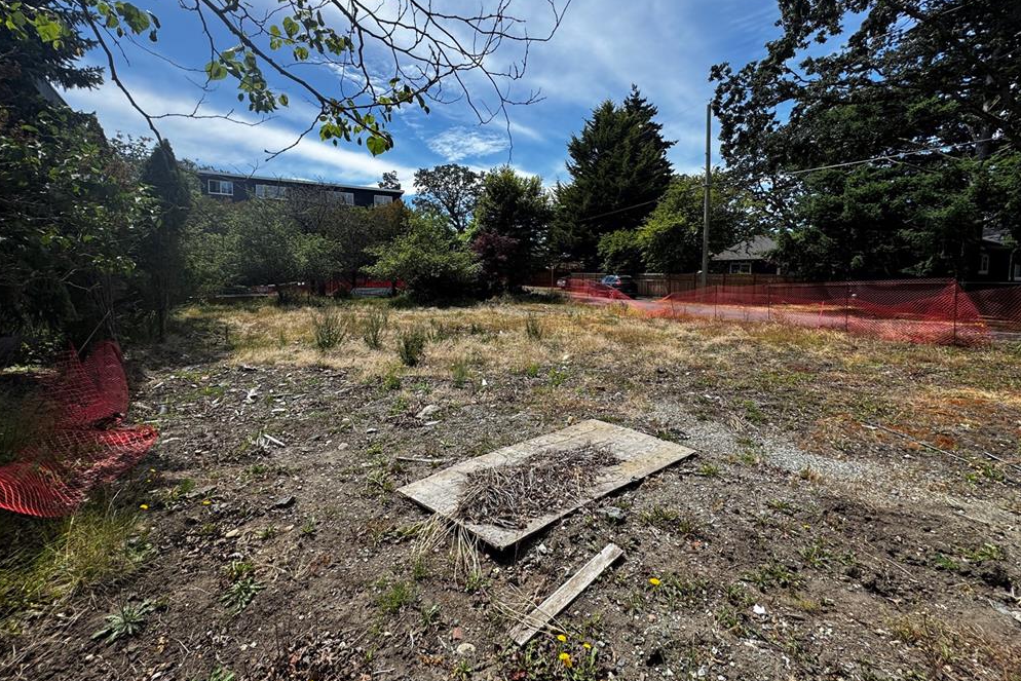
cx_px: 515
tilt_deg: -3.6
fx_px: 425
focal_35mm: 15
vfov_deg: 77.1
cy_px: 302
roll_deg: -0.9
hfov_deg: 100.4
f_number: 2.2
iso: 40
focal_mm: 2.22
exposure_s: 1/1256
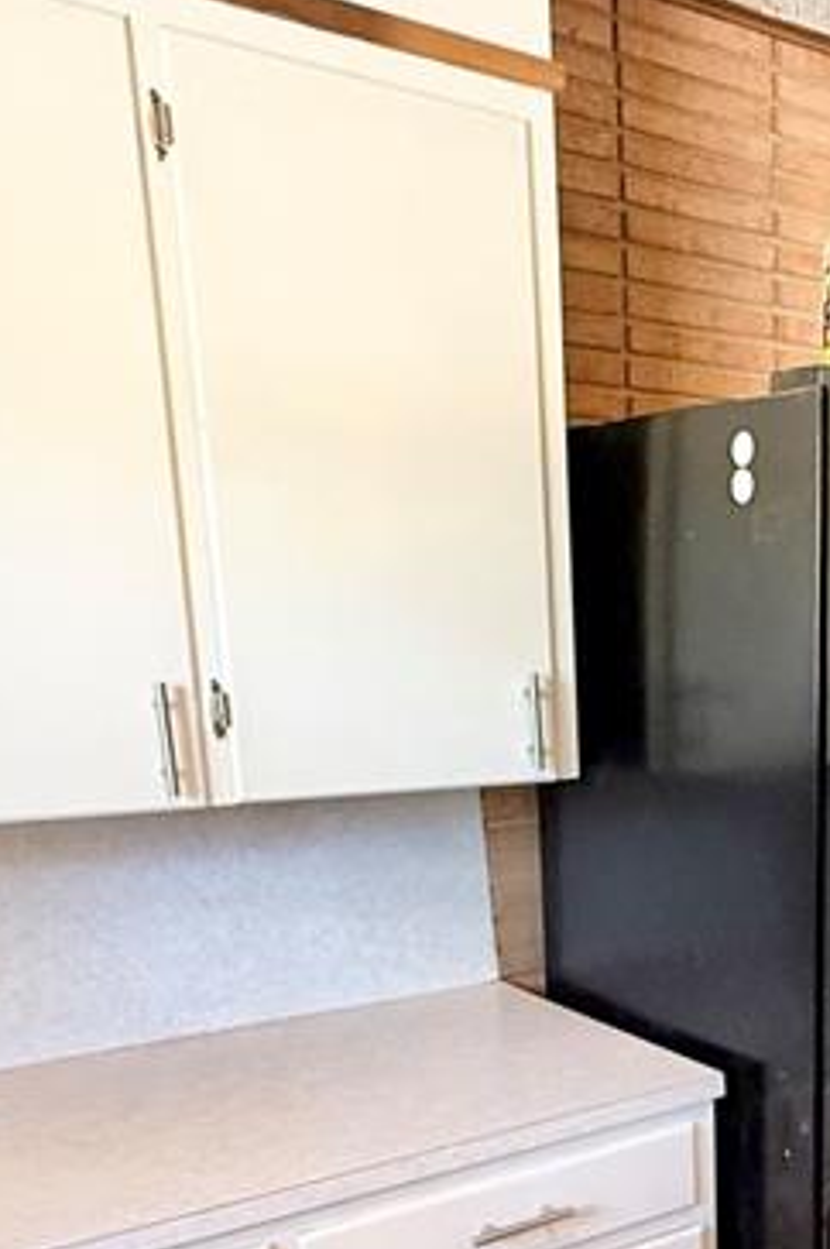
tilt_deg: -13.4
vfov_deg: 45.6
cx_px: 892
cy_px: 957
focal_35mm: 41
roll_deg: -0.6
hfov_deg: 29.6
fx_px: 1421
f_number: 2.2
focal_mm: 2.22
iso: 320
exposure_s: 1/60
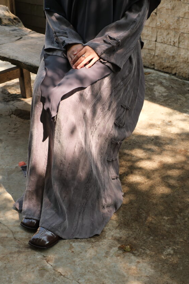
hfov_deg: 23.8
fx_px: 449
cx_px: 100
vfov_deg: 35.0
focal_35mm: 57
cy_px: 150
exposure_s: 1/250
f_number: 6.4
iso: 500
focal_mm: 35
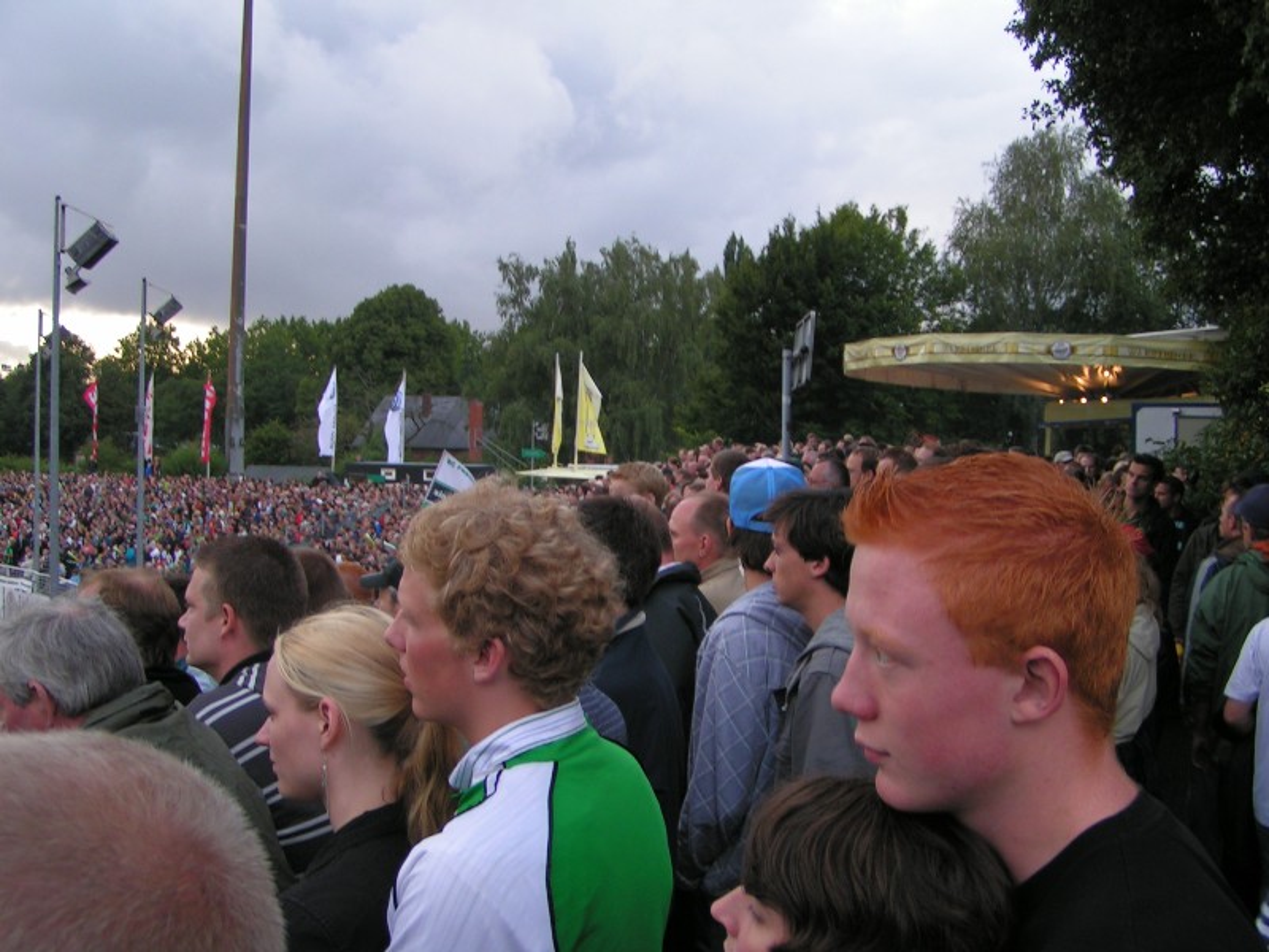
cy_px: 476
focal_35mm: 38
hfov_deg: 49.0
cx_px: 634
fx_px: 1393
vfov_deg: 37.7
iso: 50
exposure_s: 1/80
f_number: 2.8
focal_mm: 5.8
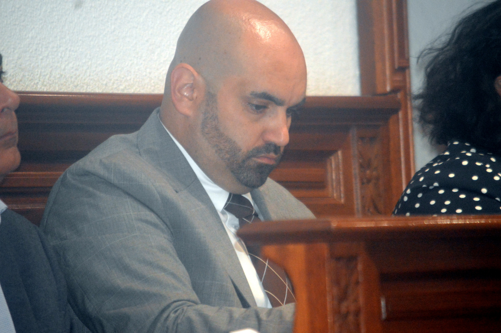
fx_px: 5007
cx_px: 250
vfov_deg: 3.8
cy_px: 166
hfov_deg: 5.7
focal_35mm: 360
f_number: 5.3
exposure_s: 1/200
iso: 3200
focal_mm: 240
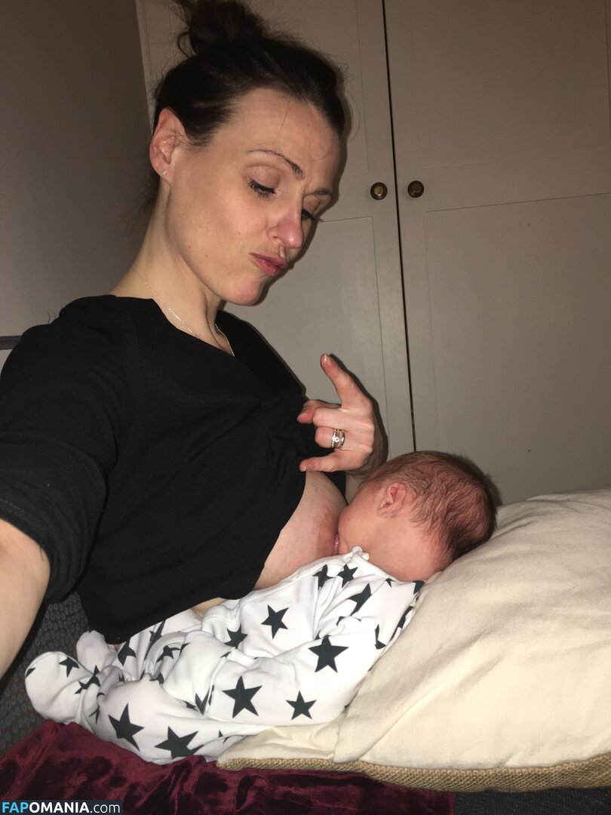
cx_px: 306
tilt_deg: -6.2
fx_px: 682
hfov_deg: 48.2
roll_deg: +4.5
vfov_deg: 61.7
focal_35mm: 29
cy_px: 408
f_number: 2.2
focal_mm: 4.15
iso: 40
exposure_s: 1/17
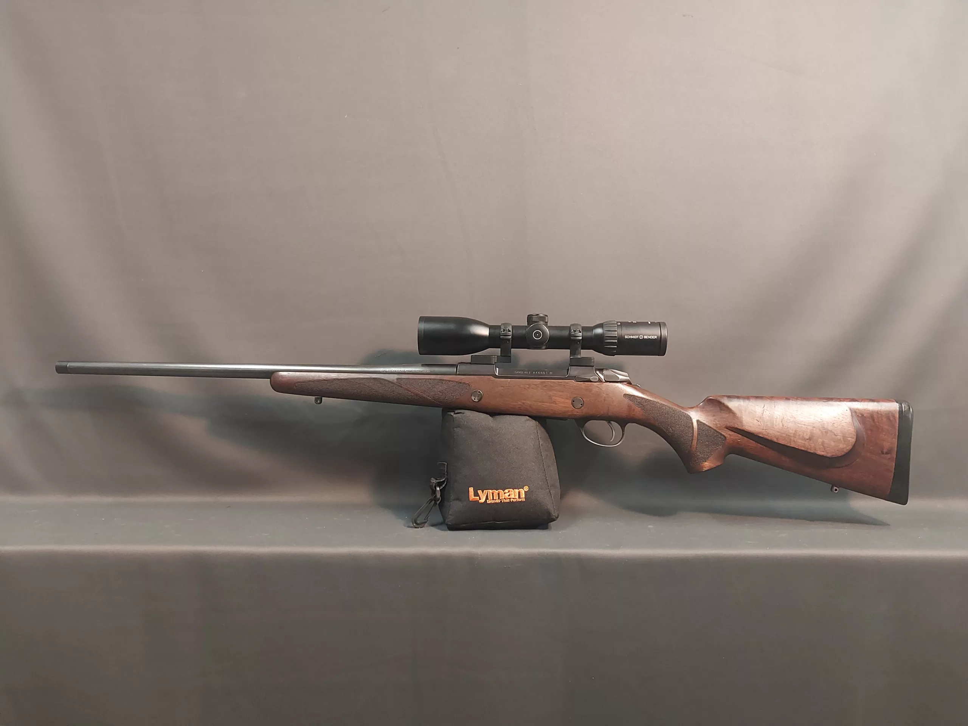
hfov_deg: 65.3
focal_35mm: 27
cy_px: 363
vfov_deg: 51.4
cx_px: 484
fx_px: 755
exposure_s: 1/33.3
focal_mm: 4
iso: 320
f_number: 1.8
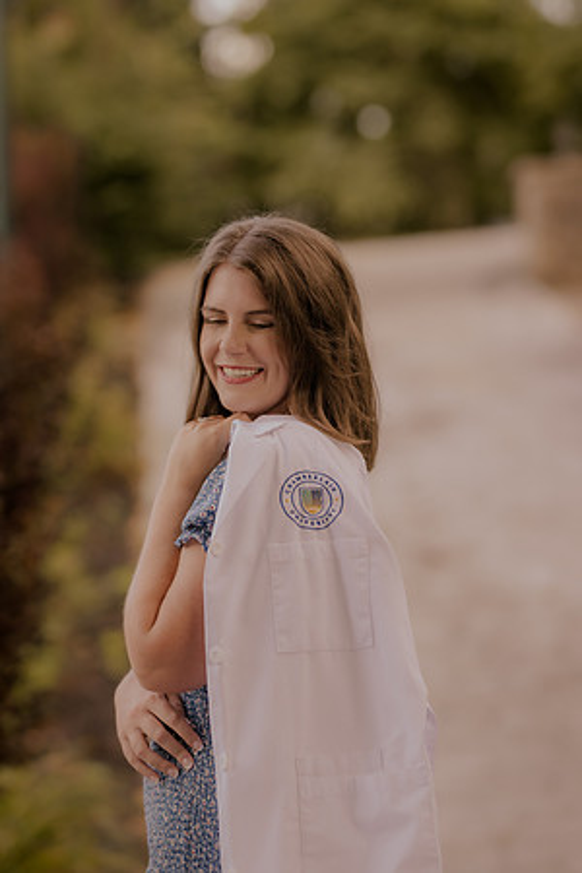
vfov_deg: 16.1
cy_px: 436
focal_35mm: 127
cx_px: 291
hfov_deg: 10.8
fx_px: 3080
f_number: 1.8
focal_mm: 85
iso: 200
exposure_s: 1/200
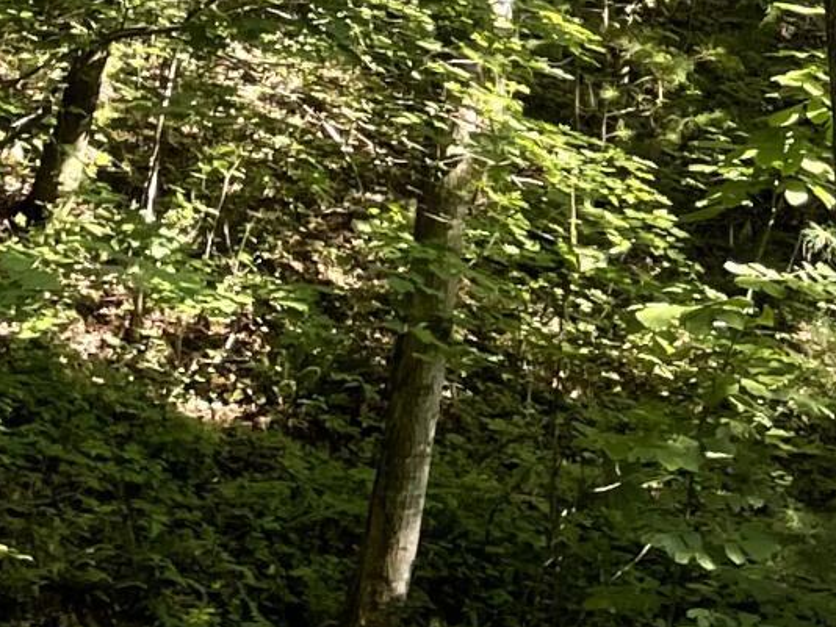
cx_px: 1631
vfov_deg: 9.9
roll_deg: +1.5
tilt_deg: +7.5
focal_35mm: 146
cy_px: -224
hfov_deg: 12.1
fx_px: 3528
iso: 40
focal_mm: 4.2
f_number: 1.6
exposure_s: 1/121
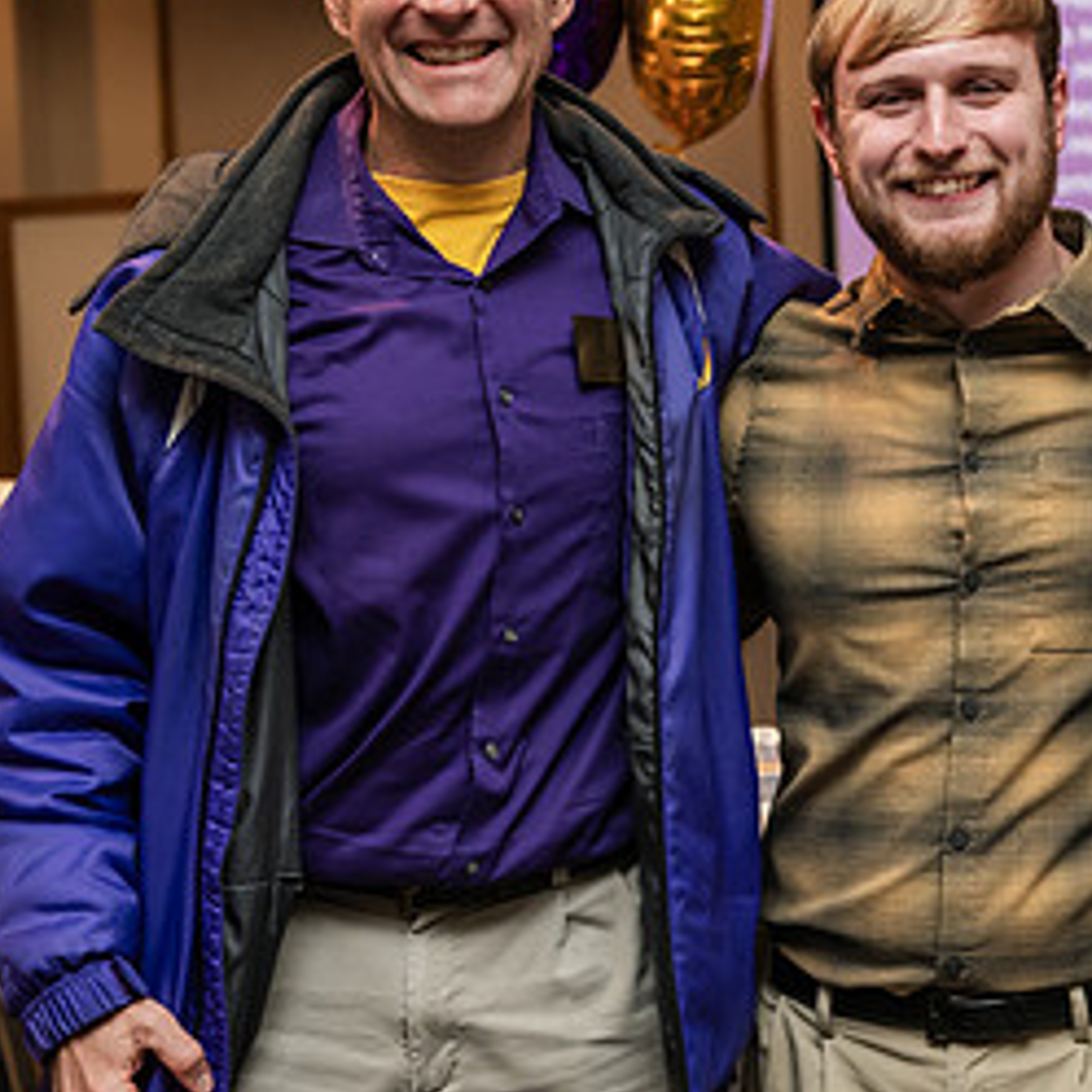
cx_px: 965
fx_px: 3533
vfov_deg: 17.6
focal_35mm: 99
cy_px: 436
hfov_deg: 17.3
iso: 1600
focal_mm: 50
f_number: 3.5
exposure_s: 1/160
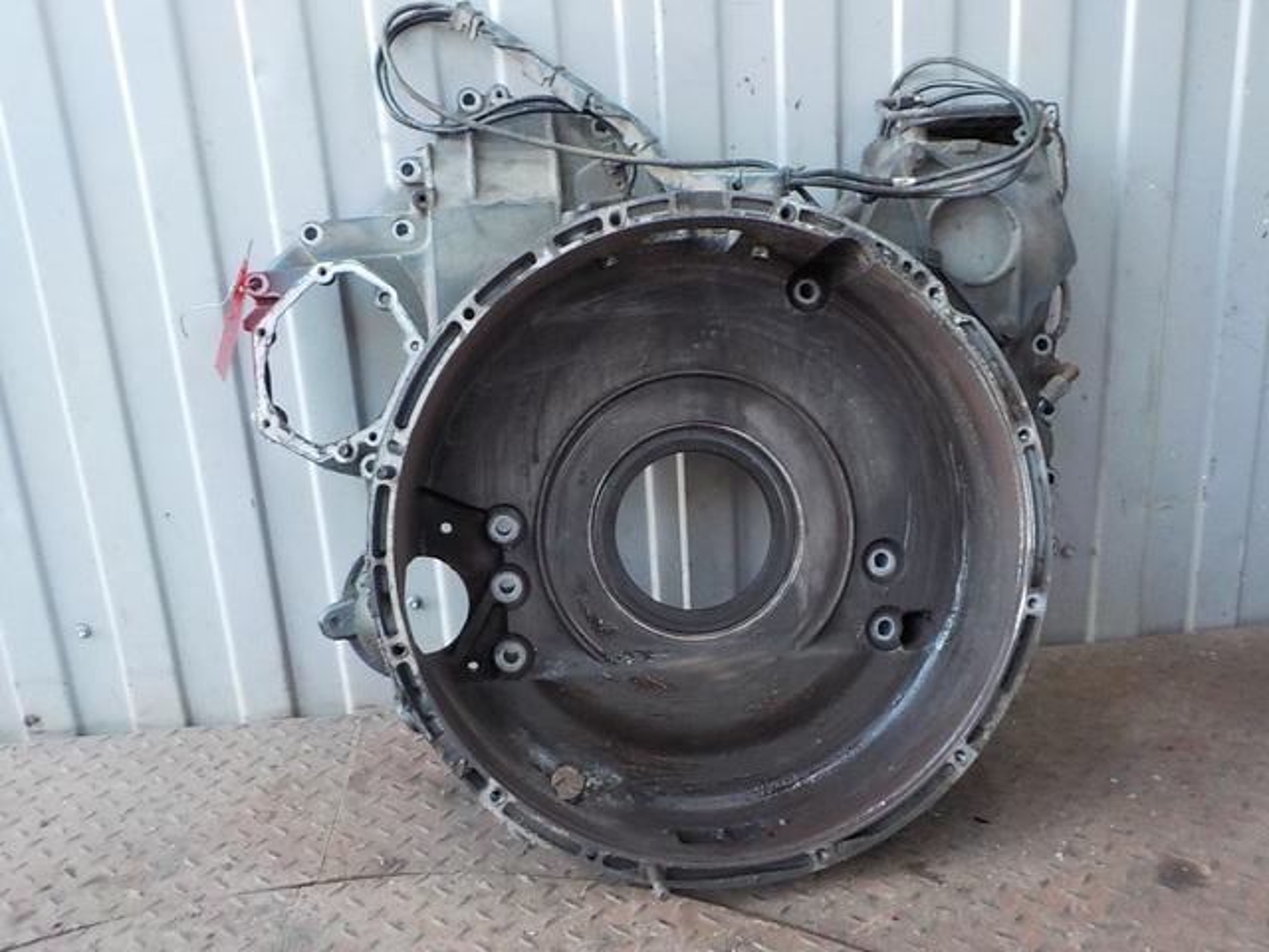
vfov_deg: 46.8
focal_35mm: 30
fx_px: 1100
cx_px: 634
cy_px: 476
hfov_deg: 60.0
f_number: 3.3
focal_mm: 4.1
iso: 320
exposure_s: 1/30
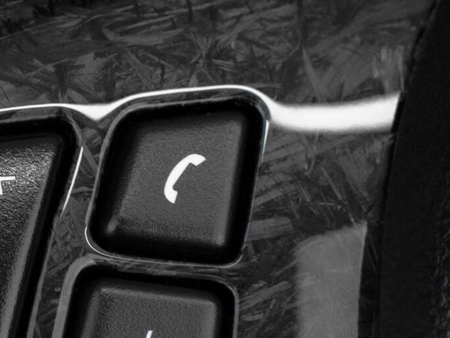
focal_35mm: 190
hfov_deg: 10.4
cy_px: 256
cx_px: 78
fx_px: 2468
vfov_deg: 7.8
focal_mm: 35
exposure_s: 1/125
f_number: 6.3
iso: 500
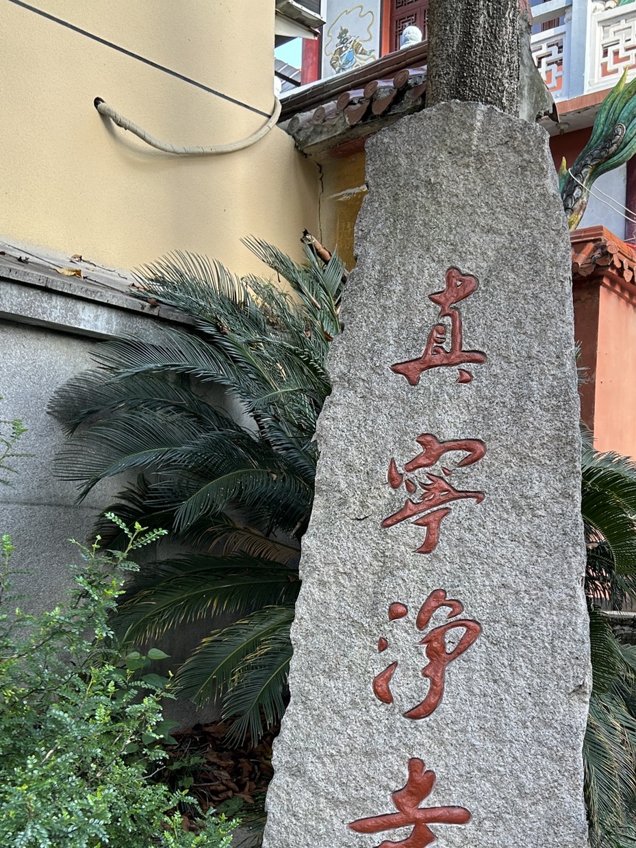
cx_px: 384
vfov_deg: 43.9
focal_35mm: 42
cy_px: 589
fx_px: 1029
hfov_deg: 34.2
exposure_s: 1/218
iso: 40
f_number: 1.5
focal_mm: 5.7
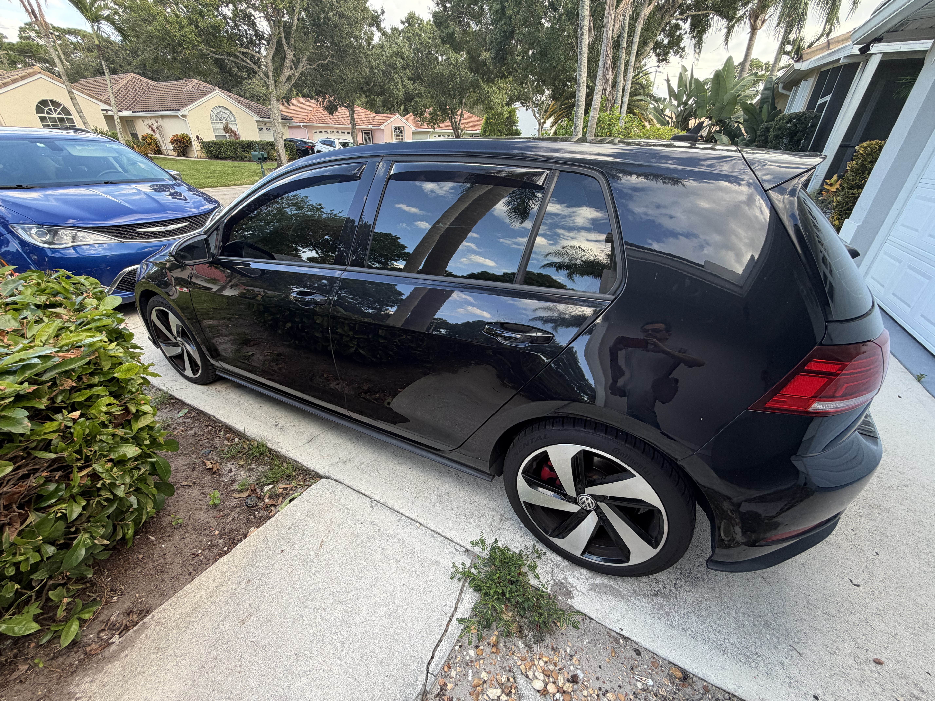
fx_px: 378
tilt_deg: -28.8
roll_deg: -0.8
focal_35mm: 14
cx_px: 468
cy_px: 350
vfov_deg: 85.7
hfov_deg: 102.1
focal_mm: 2.22
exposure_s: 1/121
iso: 64
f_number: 2.2
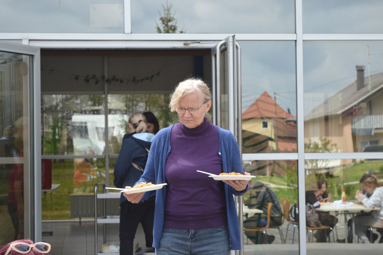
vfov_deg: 16.5
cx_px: 192
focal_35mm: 82
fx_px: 877
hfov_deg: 24.6
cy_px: 128
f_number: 7.1
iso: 100
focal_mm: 55
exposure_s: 1/200
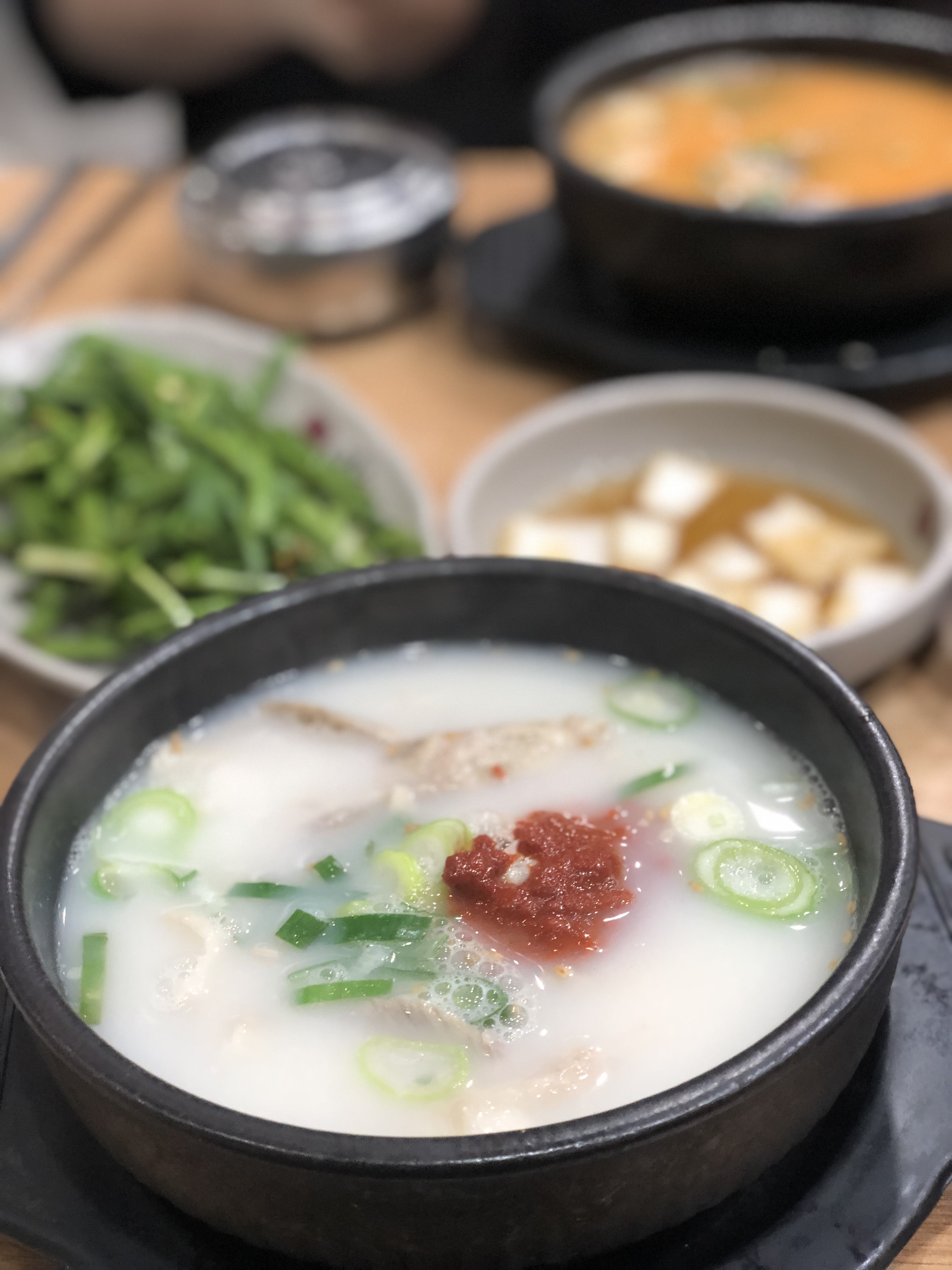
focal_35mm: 52
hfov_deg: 28.0
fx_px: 1907
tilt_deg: -34.2
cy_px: 635
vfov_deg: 36.8
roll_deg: +3.1
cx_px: 476
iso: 125
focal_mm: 6
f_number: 2.4
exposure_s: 1/30
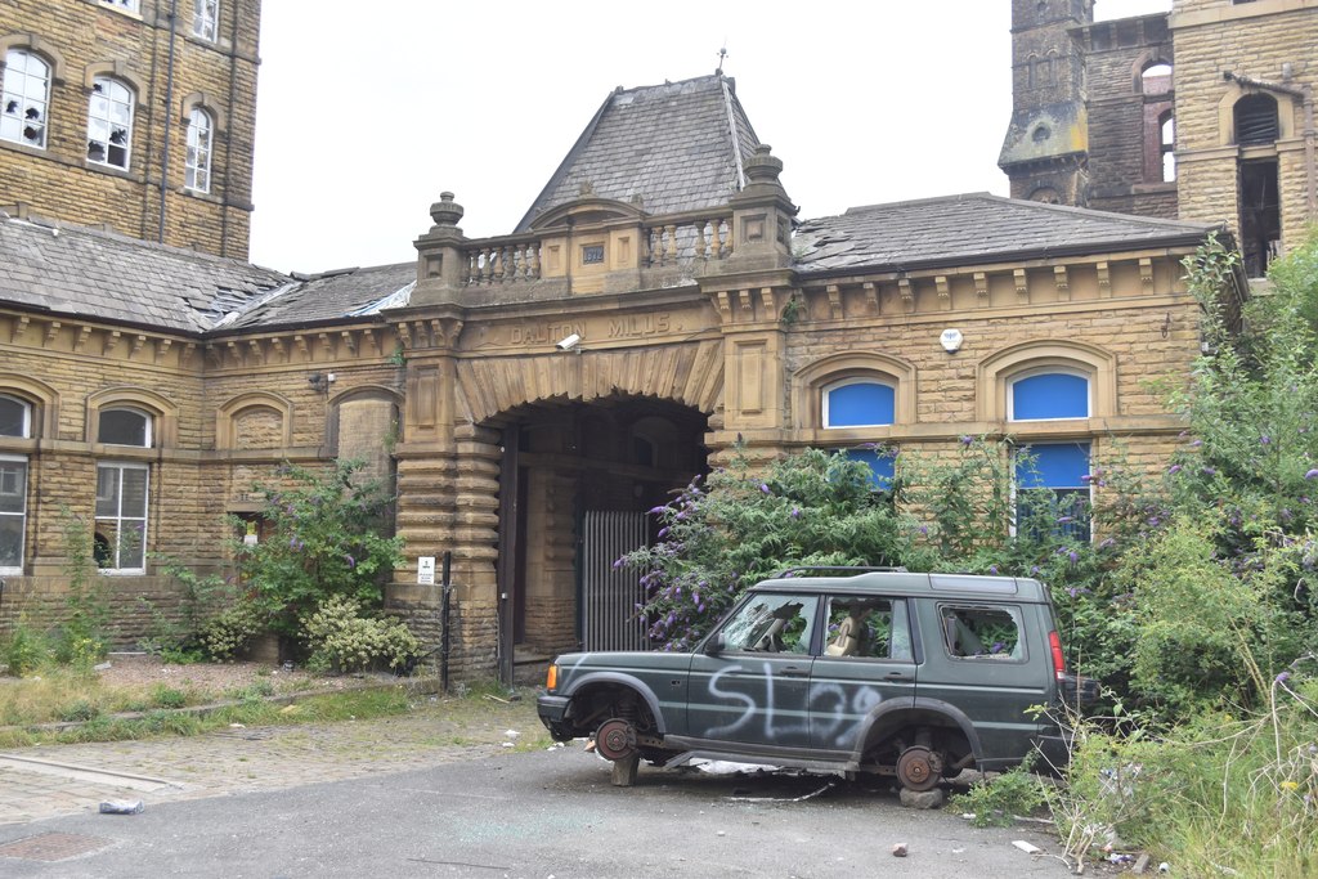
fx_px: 1318
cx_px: 659
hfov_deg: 53.1
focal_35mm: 36
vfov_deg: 36.9
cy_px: 440
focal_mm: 24
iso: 320
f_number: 5.6
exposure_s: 1/250
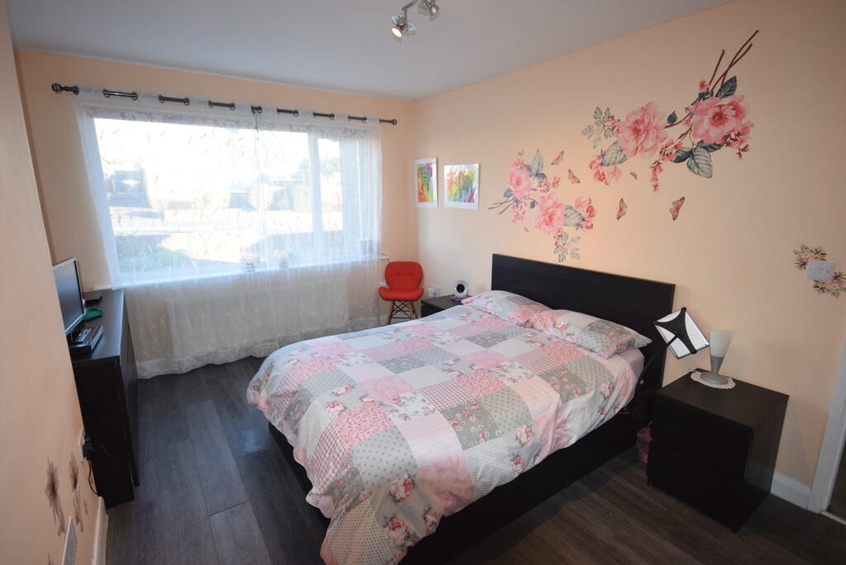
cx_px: 423
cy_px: 282
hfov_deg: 90.0
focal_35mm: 18
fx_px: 423
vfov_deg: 67.4
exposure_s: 1/125
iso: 640
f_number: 5.6
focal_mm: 12
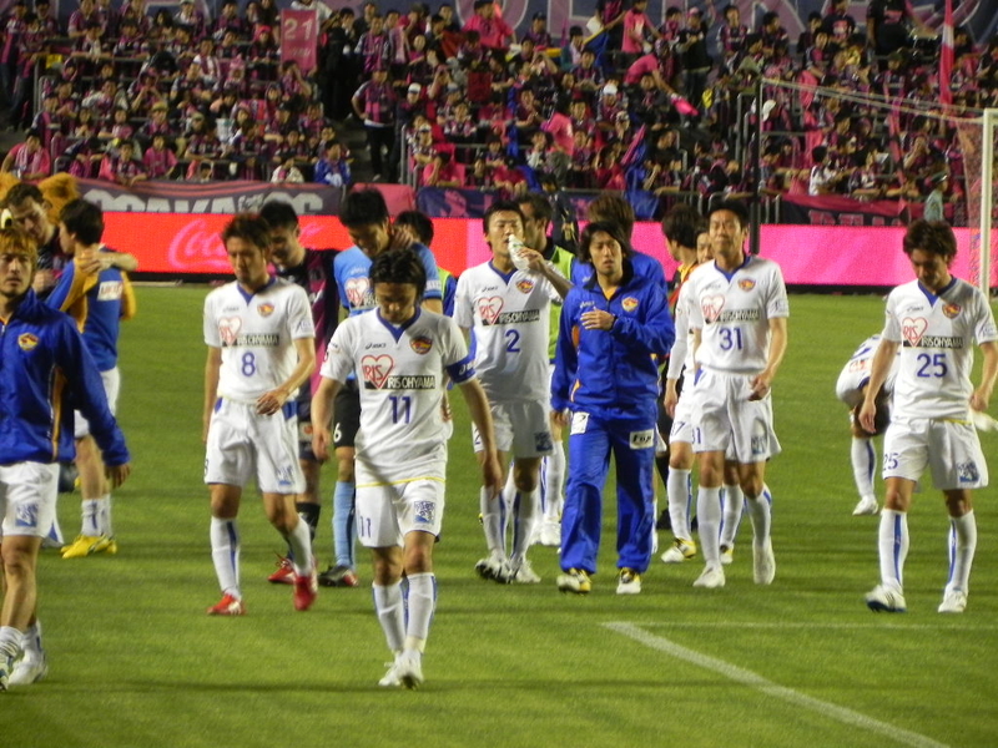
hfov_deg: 5.9
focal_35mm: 337
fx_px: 9716
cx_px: 499
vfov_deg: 4.4
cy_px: 374
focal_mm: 59.9
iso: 400
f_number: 5
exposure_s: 1/58
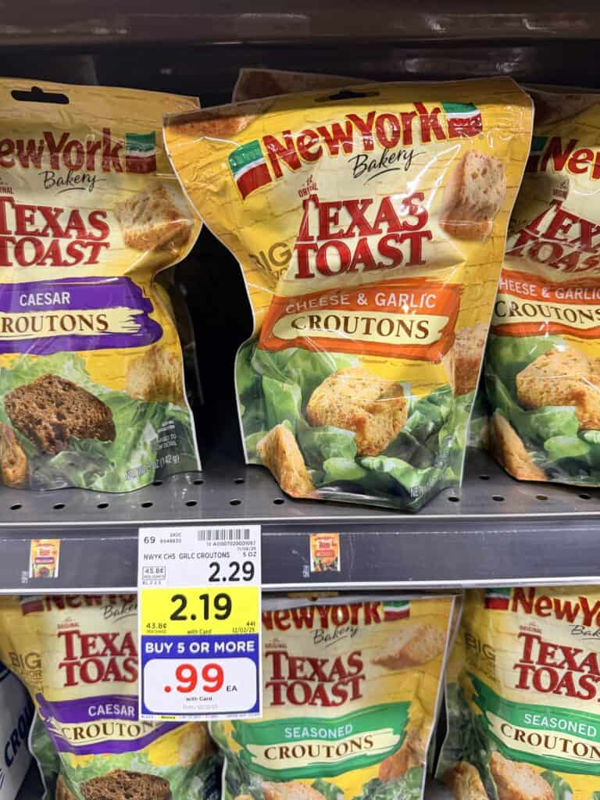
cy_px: 400
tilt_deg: -20.8
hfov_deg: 56.8
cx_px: 300
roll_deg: +1.0
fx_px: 555
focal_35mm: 24
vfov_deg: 71.6
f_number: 1.78
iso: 250
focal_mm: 6.76
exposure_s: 1/44
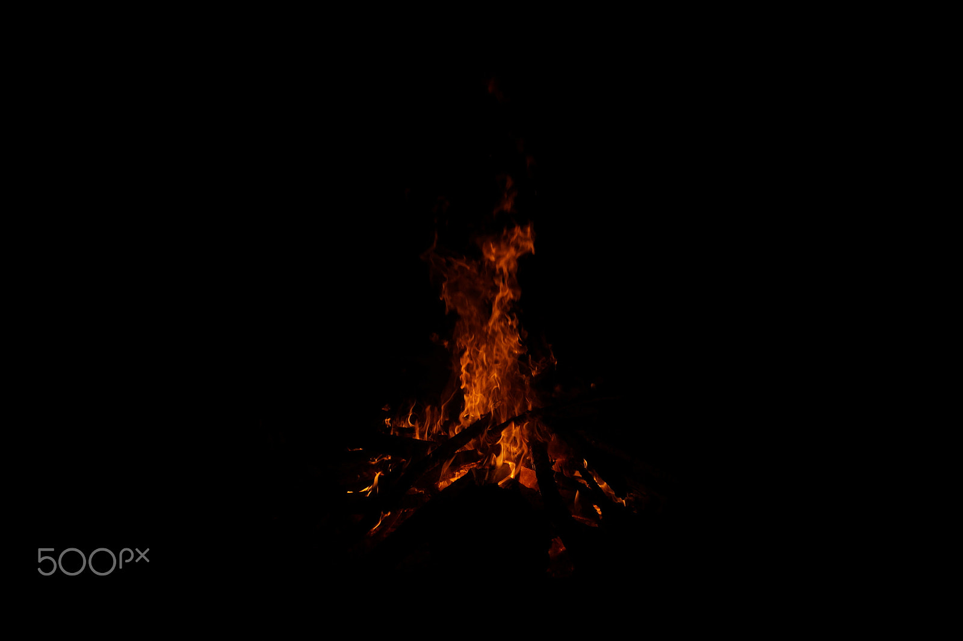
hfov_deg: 46.4
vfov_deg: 31.9
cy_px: 320
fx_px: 1123
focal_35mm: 42
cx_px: 482
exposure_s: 1/400
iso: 100
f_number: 5
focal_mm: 28
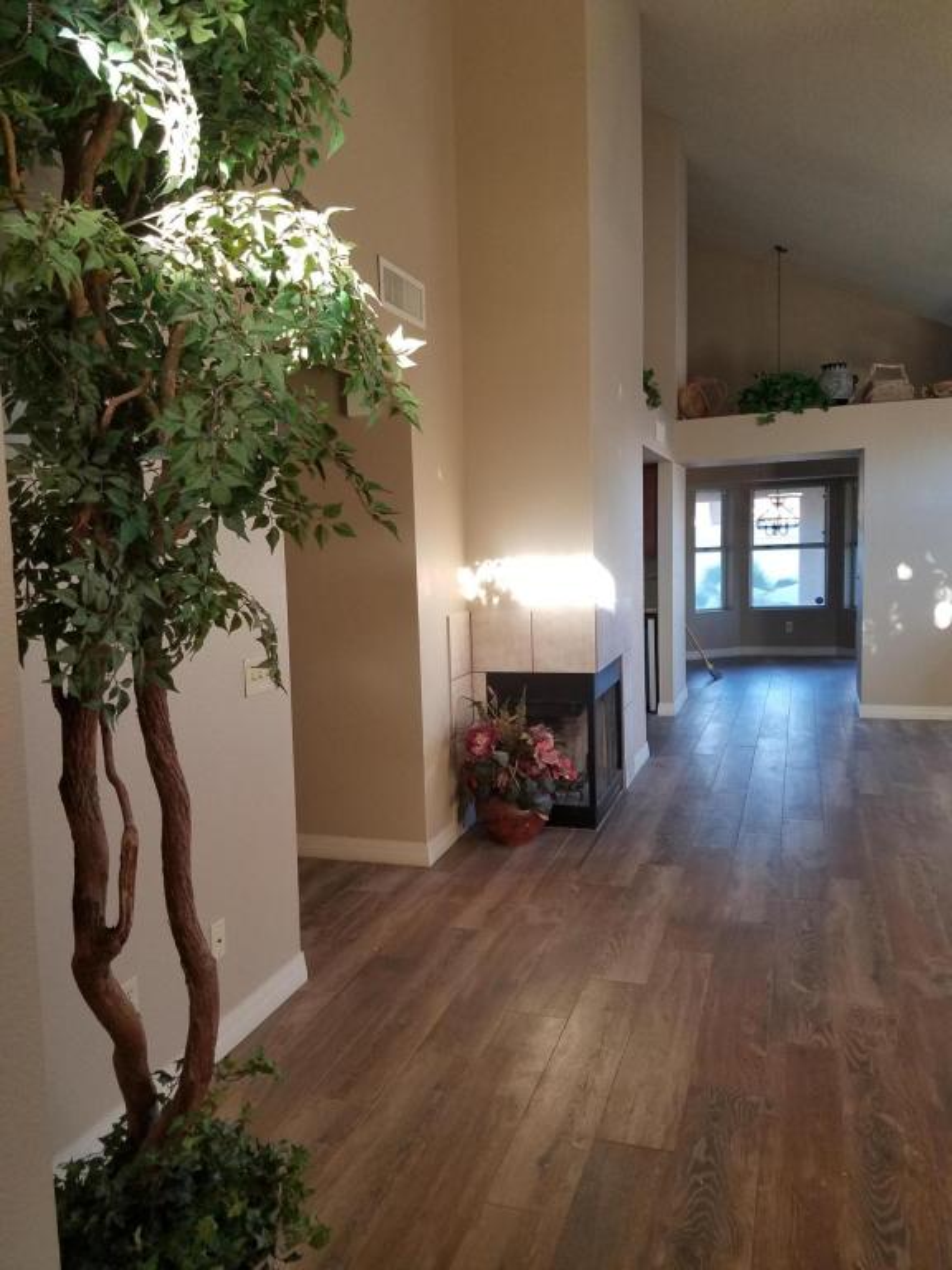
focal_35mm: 26
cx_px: 476
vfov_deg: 67.3
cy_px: 635
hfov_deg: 53.1
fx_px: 953
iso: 125
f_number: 1.7
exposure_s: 1/38
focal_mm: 4.2
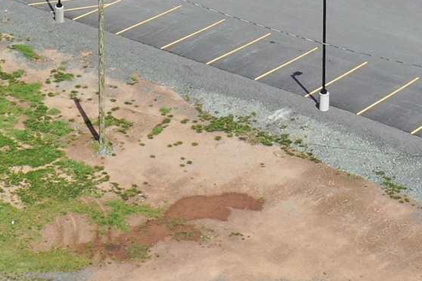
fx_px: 1794
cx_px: 146
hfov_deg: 13.4
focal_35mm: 153
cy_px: -459
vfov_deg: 8.1
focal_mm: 10.26
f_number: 5.6
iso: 100
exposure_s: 1/400
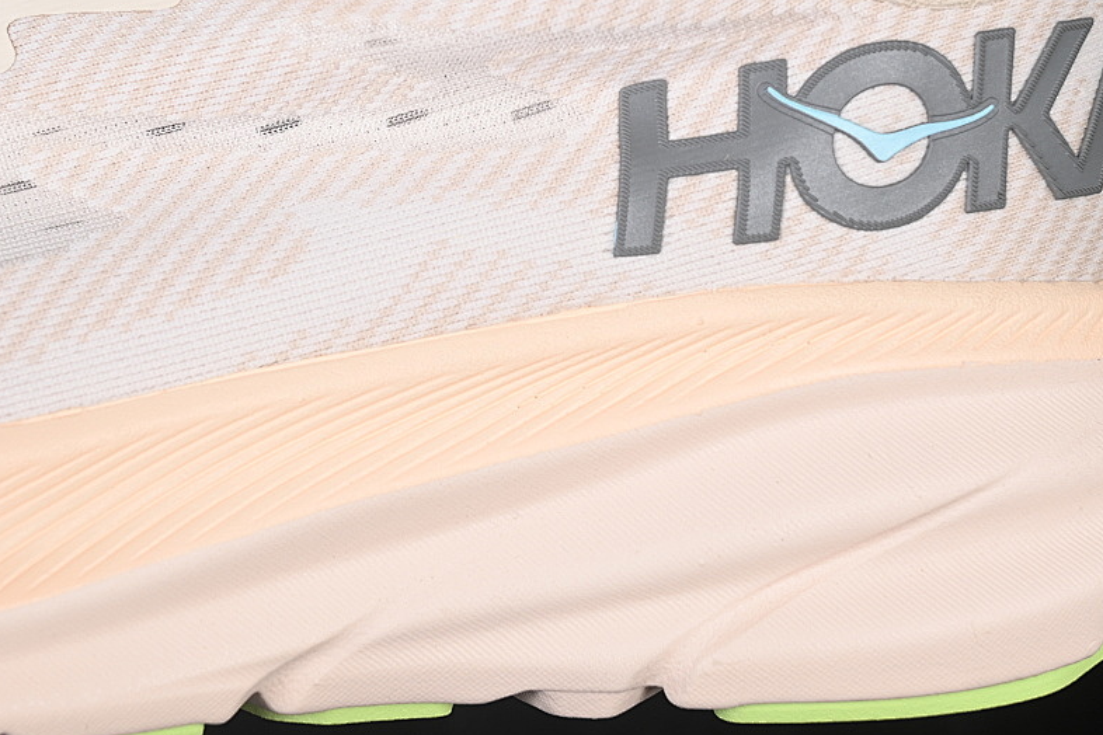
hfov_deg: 19.8
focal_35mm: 103
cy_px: 250
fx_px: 3156
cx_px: 404
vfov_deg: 13.3
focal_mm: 50
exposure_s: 1/80
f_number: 7.1
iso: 160
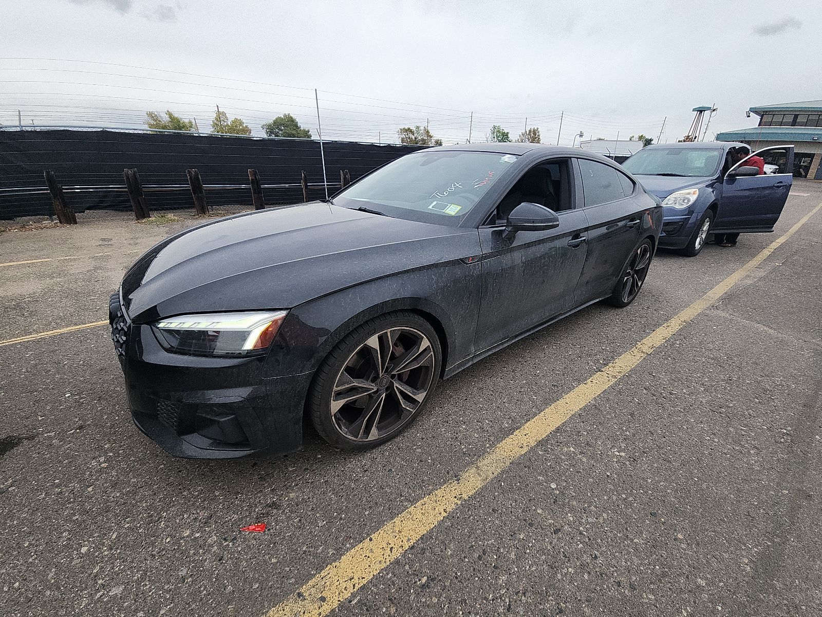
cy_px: 308
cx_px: 411
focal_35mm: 13
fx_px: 309
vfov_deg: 89.9
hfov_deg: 106.2
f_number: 2.2
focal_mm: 2.2
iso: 50
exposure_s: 1/467
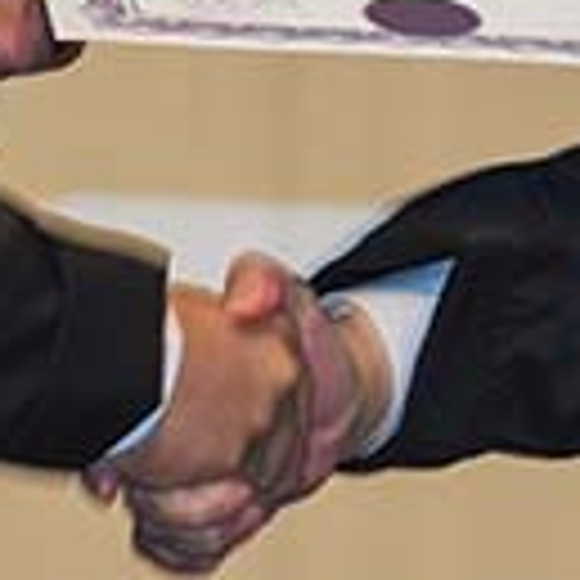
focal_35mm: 601
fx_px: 11393
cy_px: -357
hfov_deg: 2.9
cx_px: 261
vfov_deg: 2.9
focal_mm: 95
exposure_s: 1/100
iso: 560
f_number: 5
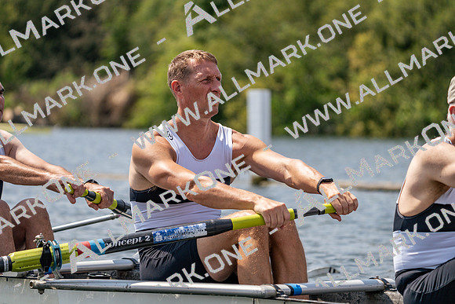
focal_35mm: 245
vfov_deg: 5.6
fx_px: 3097
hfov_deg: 8.4
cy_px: 152
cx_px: 228
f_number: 5.6
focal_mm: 245
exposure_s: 1/1600
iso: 200
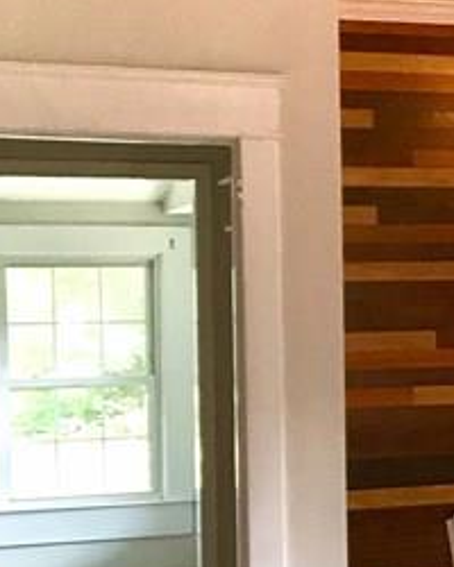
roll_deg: +0.3
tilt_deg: -1.5
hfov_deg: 11.7
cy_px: 342
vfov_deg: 17.1
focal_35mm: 112
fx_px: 1881
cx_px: 1035
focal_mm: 3.99
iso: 40
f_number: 1.8
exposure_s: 1/24
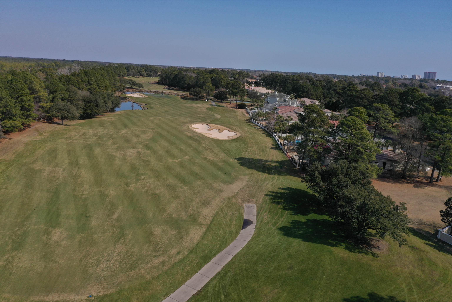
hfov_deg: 65.5
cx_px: 226
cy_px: 151
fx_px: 352
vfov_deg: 46.4
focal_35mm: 28
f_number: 7.1
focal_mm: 10.26
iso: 100
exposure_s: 1/120
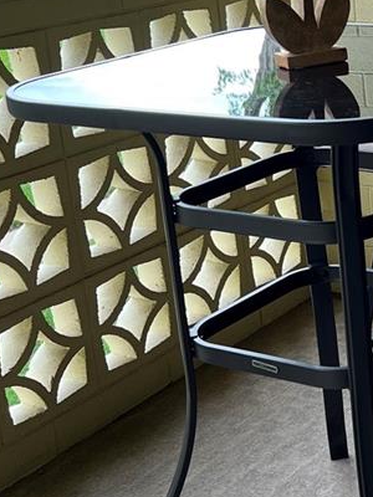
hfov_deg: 17.7
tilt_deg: -17.7
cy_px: 216
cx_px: 485
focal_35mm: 78
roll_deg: +3.0
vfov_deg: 25.0
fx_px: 1121
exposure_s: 1/318
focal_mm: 5.7
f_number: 1.5
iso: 50
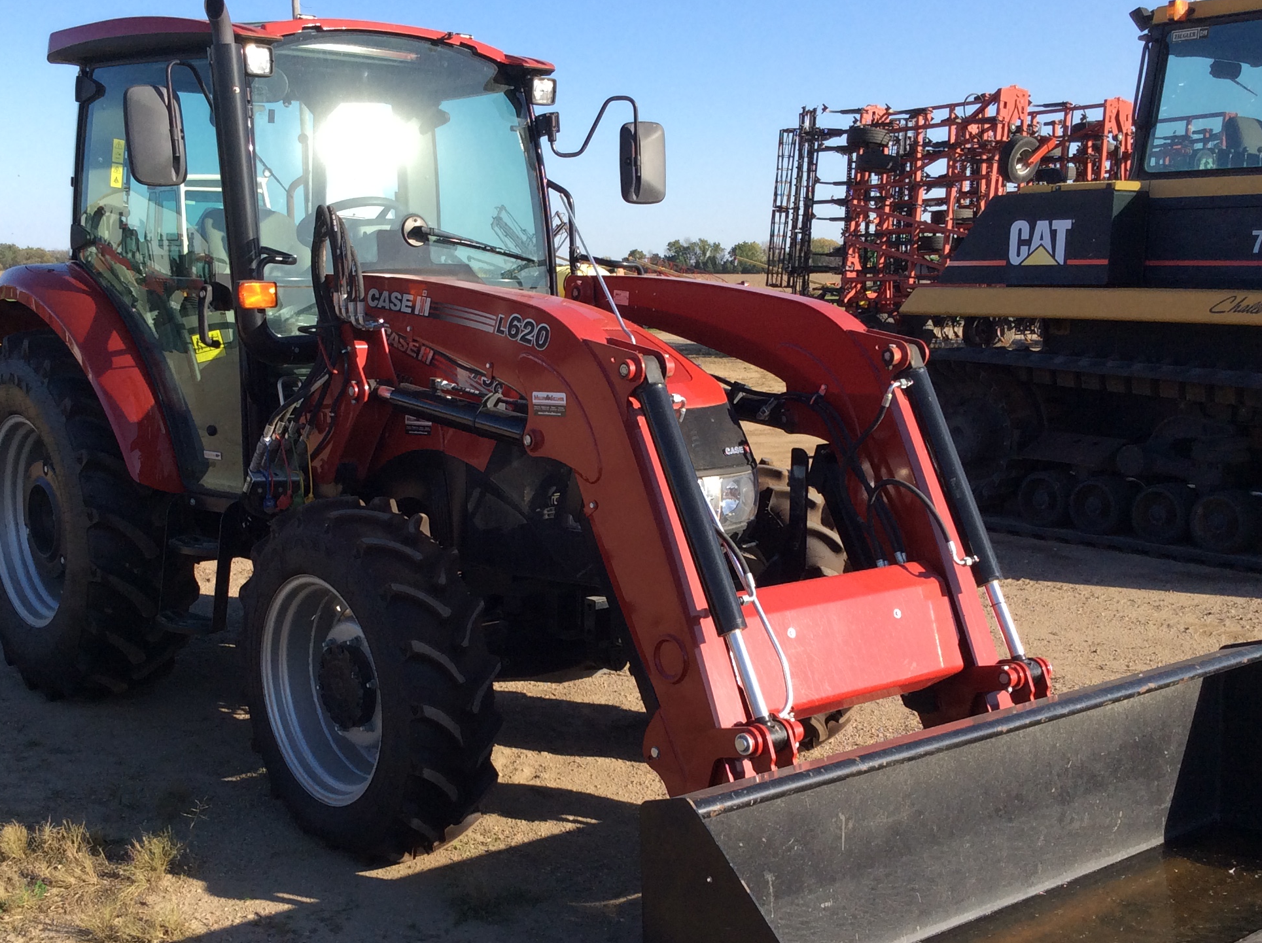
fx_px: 1565
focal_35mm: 43
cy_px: 578
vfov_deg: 33.4
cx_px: 542
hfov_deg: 43.8
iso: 32
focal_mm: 3.3
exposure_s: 1/805
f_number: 2.4
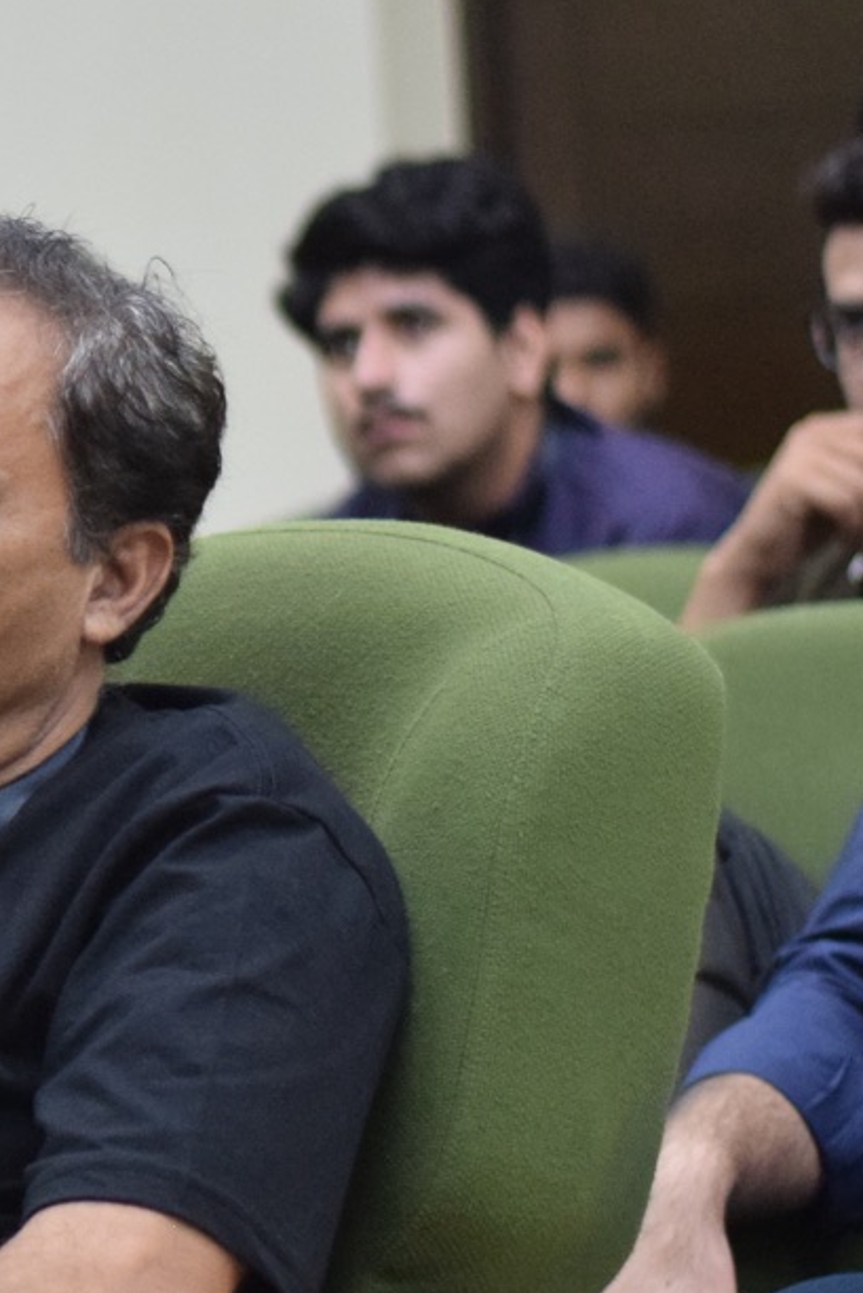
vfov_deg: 8.8
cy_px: 816
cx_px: -916
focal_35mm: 235
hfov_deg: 5.7
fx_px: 8445
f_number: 1.8
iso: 1250
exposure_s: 1/400
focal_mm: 50
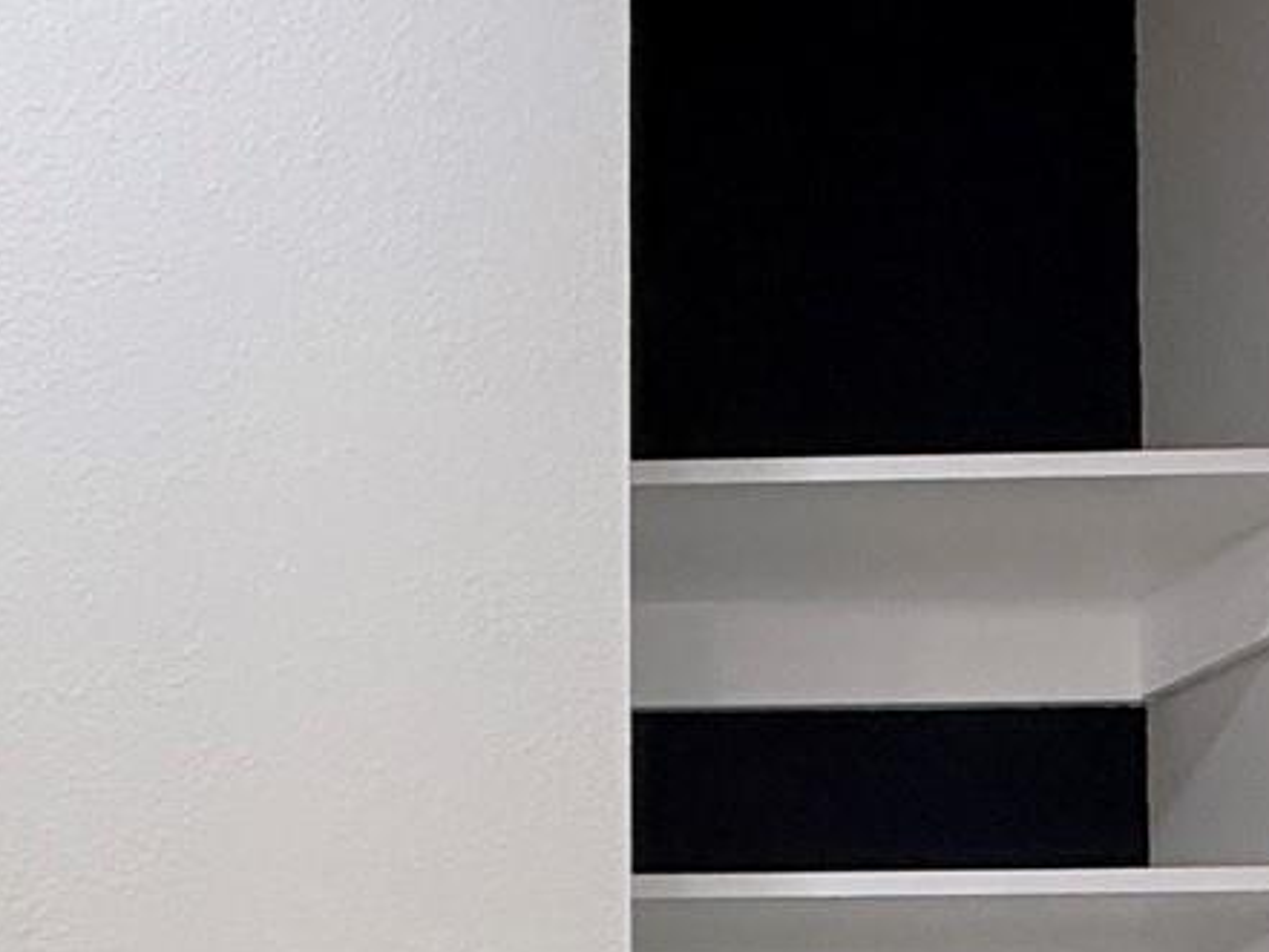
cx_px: -299
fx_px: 2384
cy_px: 1378
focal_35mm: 65
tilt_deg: +0.7
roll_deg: +0.2
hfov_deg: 26.2
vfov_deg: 19.9
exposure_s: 1/120
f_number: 2.2
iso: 160
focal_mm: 2.22
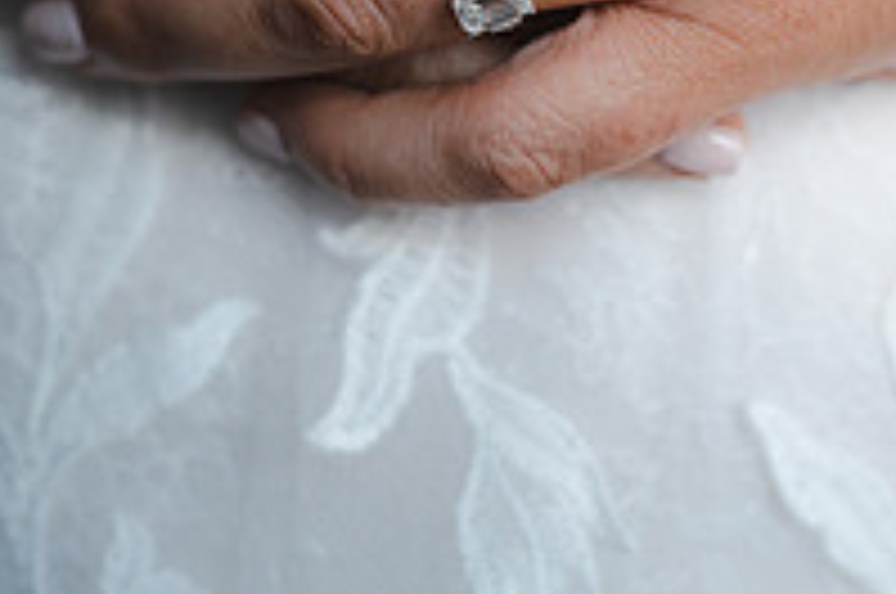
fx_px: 3628
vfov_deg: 9.1
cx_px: 464
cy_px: -270
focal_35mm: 146
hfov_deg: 14.1
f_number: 2.5
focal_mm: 50
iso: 320
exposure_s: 1/250
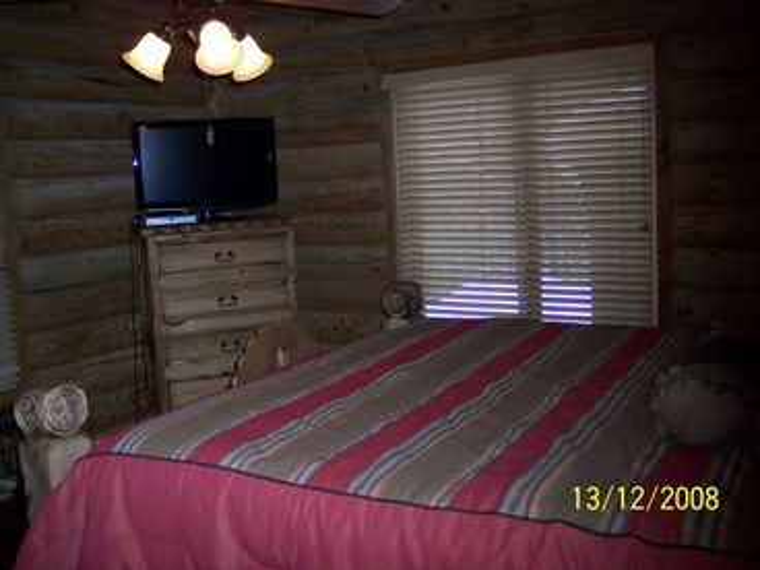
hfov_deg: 47.9
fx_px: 856
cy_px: 285
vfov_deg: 36.8
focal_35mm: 39
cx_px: 380
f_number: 2.8
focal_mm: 8
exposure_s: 1/60
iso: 140
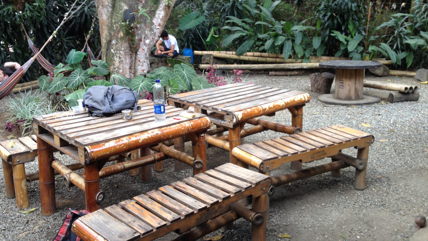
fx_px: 443
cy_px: 122
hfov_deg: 51.6
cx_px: 216
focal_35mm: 39
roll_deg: -0.1
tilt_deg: -19.9
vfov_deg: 30.4
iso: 50
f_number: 2.4
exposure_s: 1/30
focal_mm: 4.28
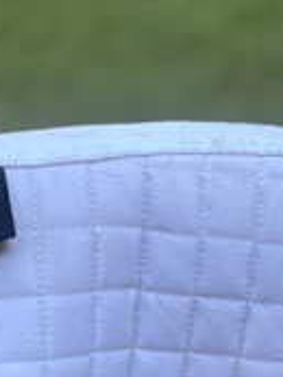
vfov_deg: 14.2
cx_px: 162
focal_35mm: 135
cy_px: 438
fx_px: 1470
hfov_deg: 11.0
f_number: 1.5
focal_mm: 5.7
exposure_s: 1/120
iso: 125
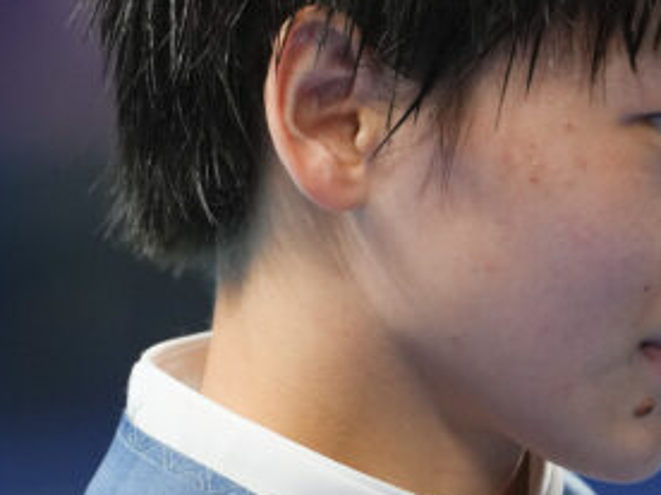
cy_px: 203
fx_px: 22952
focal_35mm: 1202
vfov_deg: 1.2
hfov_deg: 1.6
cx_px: 644
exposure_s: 1/400
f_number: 2.8
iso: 640
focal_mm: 300
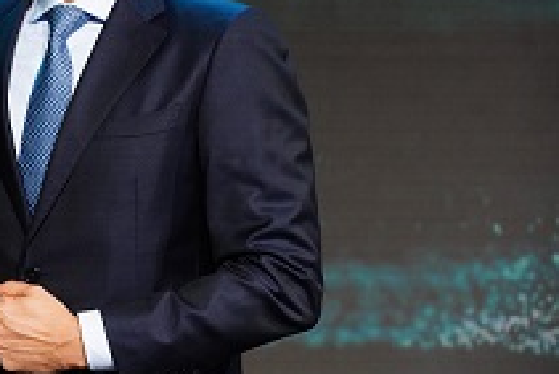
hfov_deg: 9.2
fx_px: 3449
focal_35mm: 222
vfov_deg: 6.2
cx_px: 21
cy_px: 82
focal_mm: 110
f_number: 6.3
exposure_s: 1/100
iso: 3200
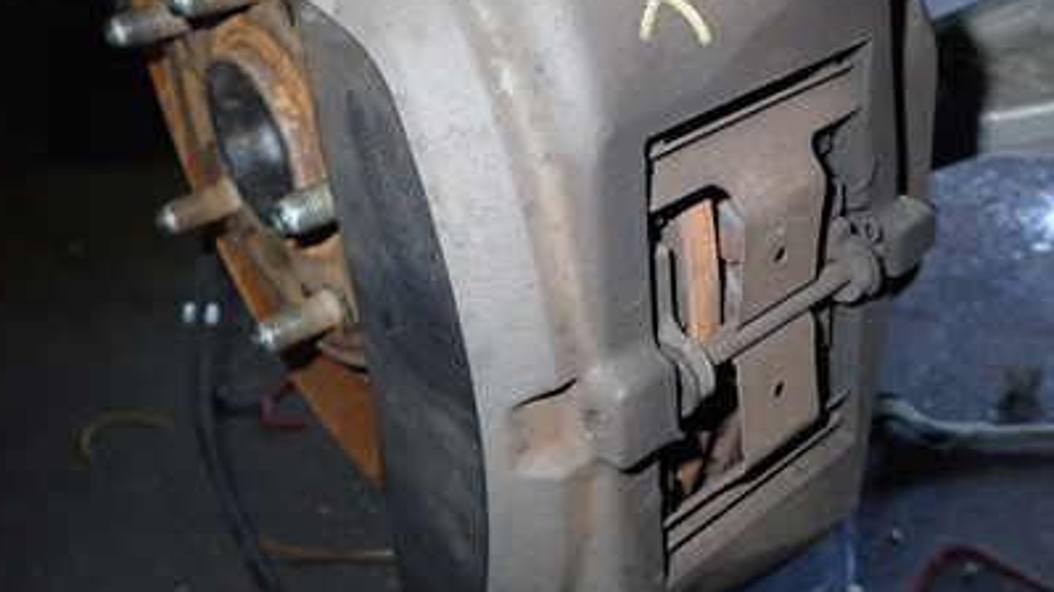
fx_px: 1145
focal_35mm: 41
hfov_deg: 48.9
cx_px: 671
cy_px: 114
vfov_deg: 28.3
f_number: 5.6
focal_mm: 4.5
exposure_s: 1/30
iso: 400
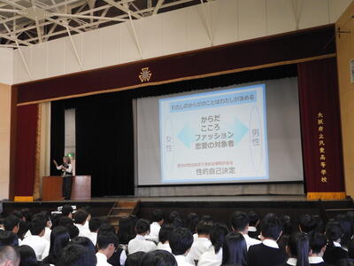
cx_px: 177
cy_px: 133
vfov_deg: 32.2
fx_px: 460
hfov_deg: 42.1
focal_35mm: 45
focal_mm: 8.1
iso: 720
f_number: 4
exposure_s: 1/80
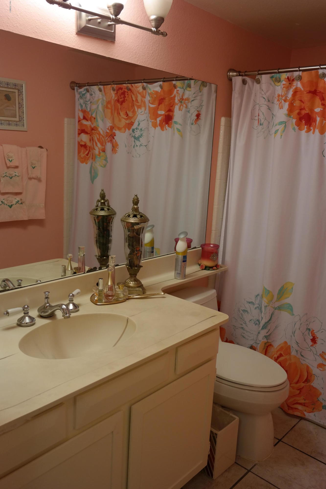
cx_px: 163
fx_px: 408
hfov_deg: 43.6
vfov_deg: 61.9
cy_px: 244
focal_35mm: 30
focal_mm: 20
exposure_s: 1/40
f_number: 3.5
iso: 200
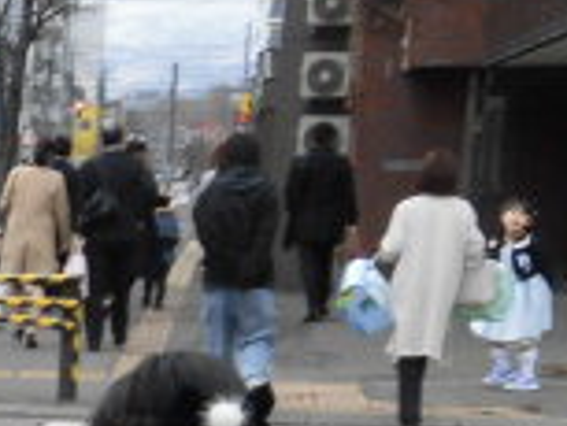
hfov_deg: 12.8
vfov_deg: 10.7
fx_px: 2197
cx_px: -586
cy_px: 656
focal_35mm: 134
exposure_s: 1/500
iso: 100
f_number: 3.5
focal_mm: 5.81
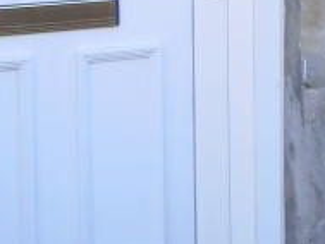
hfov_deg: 13.2
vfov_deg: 10.1
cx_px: 480
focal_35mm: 141
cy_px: -160
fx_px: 1325
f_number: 2.8
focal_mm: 4.7
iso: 100
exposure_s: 1/250
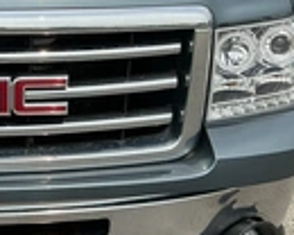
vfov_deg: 18.2
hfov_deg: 21.6
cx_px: -29
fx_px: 731
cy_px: 56
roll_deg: +0.0
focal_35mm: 84
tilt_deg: -15.6
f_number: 1.8
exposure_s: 1/1534
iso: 25
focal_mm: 3
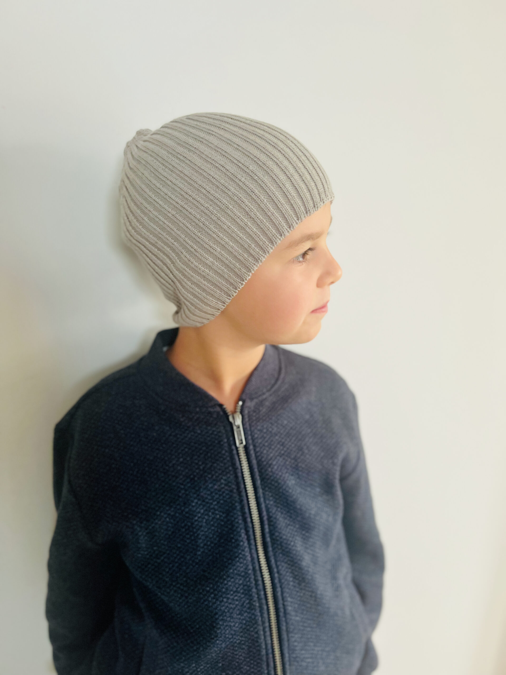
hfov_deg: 53.1
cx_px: 253
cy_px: 338
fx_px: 507
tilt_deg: -15.3
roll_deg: -1.9
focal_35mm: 26
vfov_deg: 67.3
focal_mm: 5.7
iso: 125
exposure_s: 1/60
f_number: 1.5
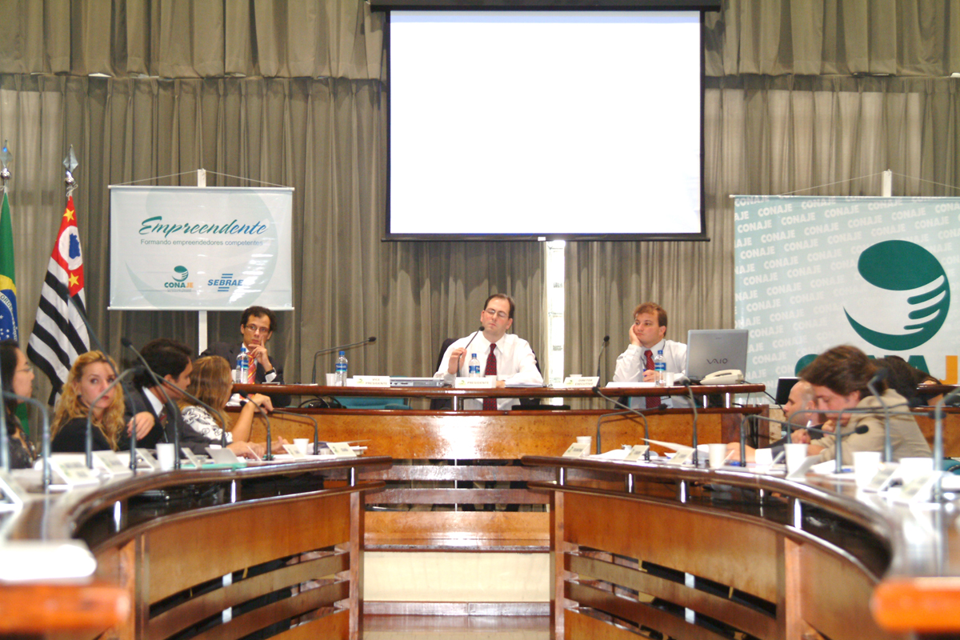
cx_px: 480
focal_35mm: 70
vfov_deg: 19.3
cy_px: 320
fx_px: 1880
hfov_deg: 28.6
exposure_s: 1/60
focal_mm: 47
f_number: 3.5
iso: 800
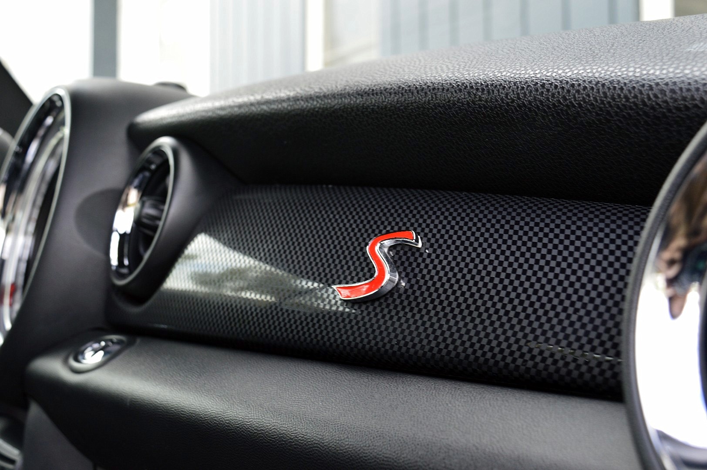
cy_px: 235
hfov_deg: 43.6
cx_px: 354
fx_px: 883
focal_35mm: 45
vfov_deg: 29.8
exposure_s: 1/60
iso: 400
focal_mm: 30
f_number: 8
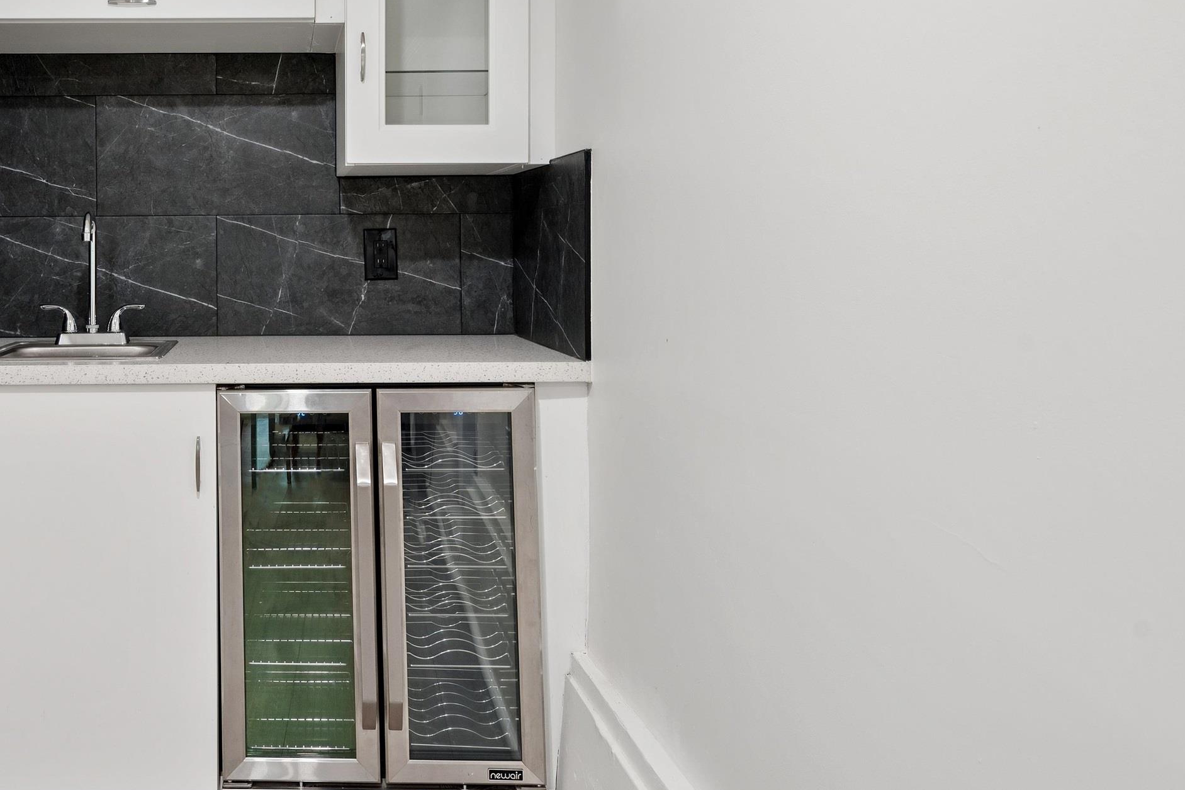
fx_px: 1020
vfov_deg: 41.6
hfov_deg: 56.5
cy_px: 245
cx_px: 262
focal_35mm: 31
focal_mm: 19
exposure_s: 1/8
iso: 400
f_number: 8
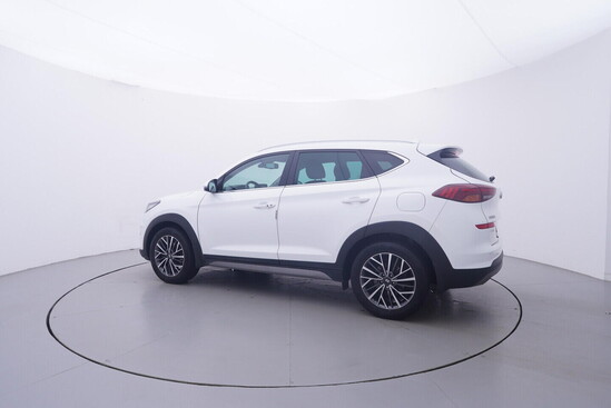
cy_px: 204
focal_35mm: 22
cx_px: 306
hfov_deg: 77.3
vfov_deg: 56.2
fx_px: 382
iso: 200
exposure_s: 1/80
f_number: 5
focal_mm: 15
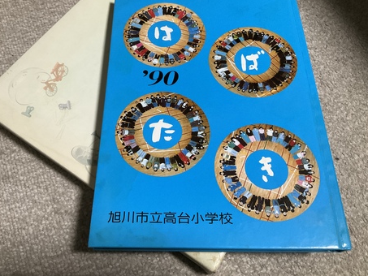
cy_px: 128
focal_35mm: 32
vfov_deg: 44.1
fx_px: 340
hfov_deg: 56.7
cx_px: 166
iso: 200
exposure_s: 1/60
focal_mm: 3
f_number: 1.8
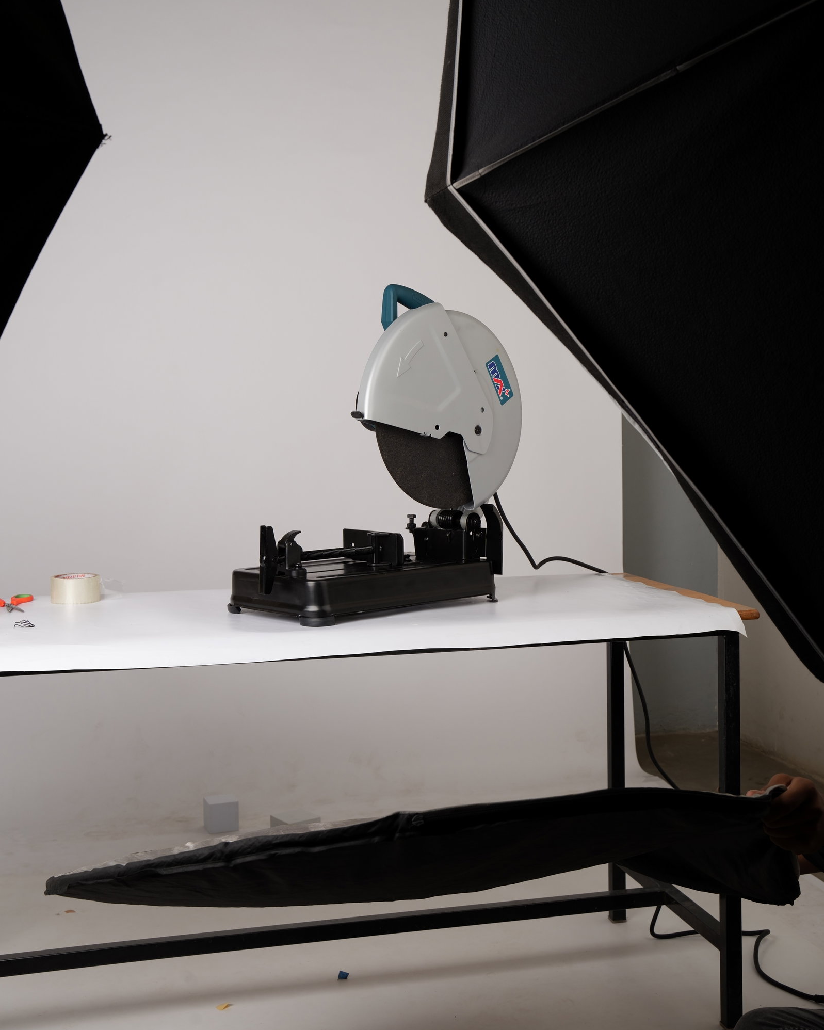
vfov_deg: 41.8
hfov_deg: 34.2
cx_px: 412
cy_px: 419
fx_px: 1341
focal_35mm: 44
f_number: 8
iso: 200
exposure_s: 1/125
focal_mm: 39
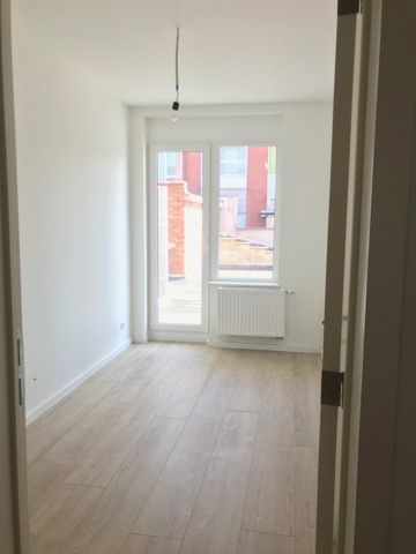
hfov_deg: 49.7
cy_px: 277
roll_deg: -0.5
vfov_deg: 63.4
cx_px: 208
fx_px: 449
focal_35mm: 28
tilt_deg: -6.2
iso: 32
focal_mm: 3.99
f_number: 1.8
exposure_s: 1/100
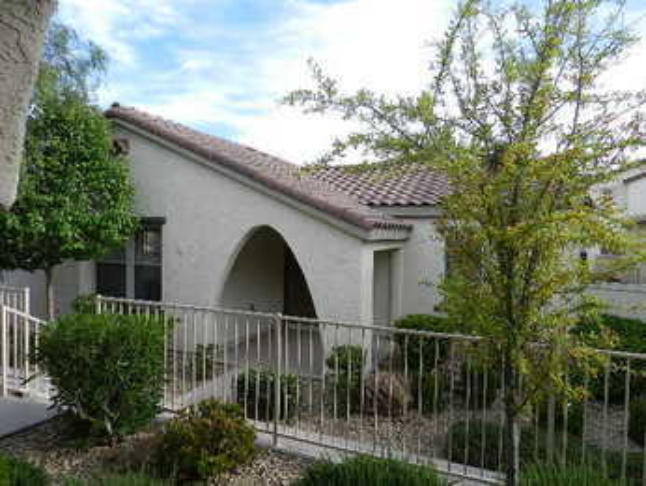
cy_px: 243
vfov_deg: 58.9
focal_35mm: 23
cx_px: 323
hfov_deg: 73.9
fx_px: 430
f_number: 3.4
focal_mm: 4
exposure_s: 1/800
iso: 160
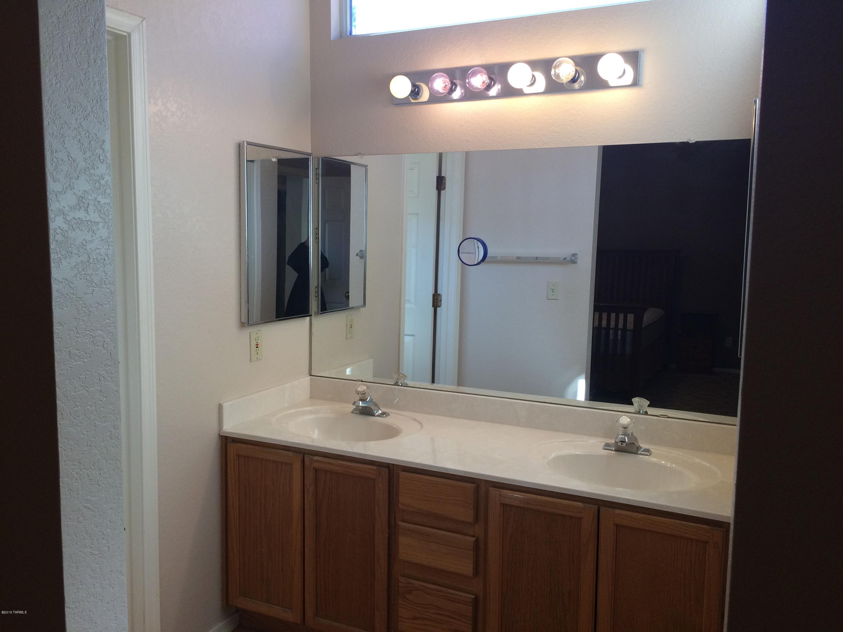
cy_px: 316
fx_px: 706
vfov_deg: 48.2
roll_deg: +0.3
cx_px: 422
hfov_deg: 61.7
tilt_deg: -7.7
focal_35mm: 29
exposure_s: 1/120
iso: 64
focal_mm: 4.15
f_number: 2.2
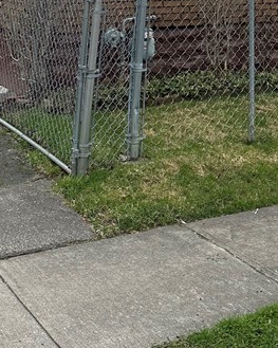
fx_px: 751
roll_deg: -1.7
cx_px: 193
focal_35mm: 73
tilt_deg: +9.7
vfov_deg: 22.0
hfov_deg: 20.9
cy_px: -162
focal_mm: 6.86
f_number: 1.78
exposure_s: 1/4348
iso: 80
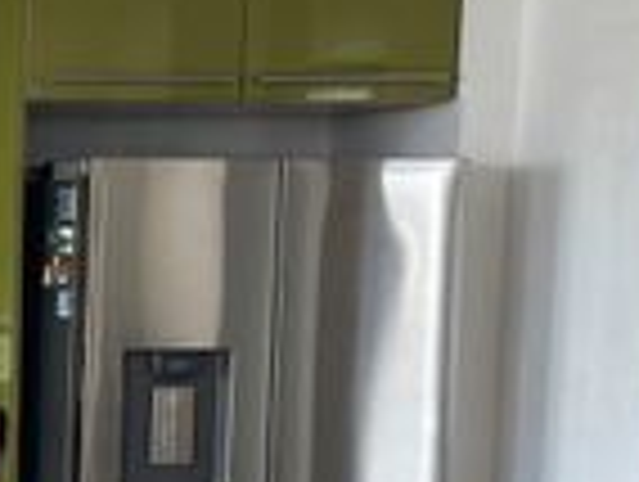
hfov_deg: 19.3
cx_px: -333
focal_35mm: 88
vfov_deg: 16.6
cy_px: 453
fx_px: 1627
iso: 80
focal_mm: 5.1
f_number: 1.6
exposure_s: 1/120
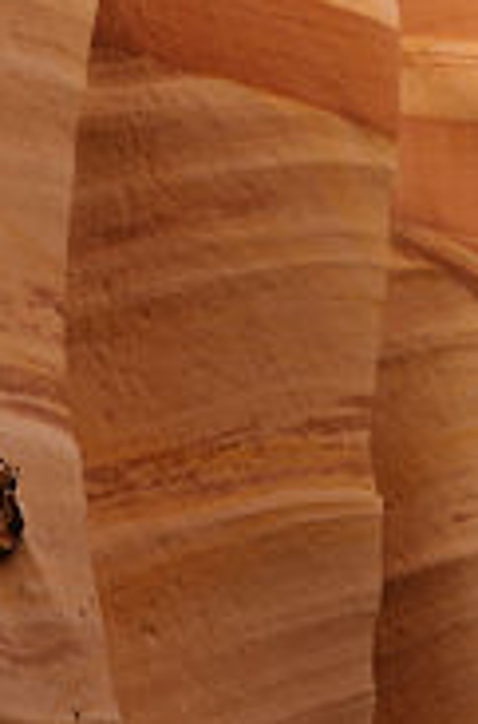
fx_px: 3225
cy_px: 831
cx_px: 373
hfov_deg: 8.5
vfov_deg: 12.5
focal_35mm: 161
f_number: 11
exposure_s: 1/30
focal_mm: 28
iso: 200
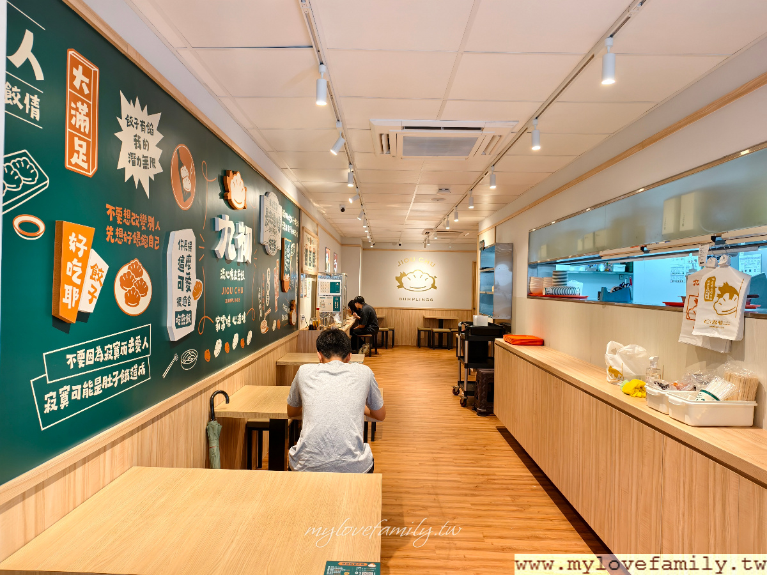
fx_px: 510
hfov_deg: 73.9
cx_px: 384
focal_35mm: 23
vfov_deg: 58.9
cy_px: 288
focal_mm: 6.54
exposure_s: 1/120
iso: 299
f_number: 1.57
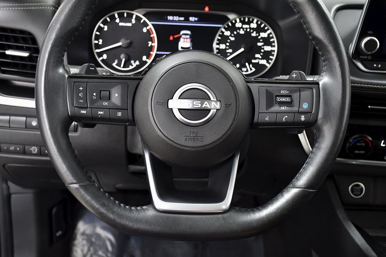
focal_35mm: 48
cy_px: 128
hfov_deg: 41.1
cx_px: 193
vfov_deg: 28.1
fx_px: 515
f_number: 4
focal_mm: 32
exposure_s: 1/80
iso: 1250
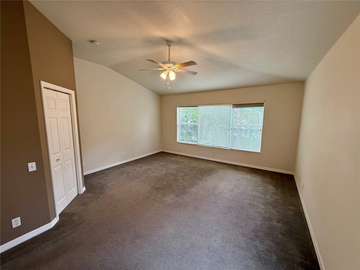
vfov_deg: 85.7
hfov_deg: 102.1
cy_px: 135
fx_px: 146
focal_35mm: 14
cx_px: 180
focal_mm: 2.22
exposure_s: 1/120
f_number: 2.2
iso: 200
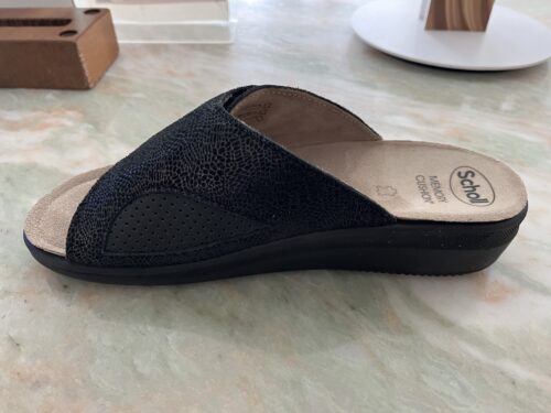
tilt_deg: -41.9
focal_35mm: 26
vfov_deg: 53.1
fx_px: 414
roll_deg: +0.2
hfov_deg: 67.3
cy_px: 206
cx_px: 276
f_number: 1.6
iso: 200
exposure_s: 1/60
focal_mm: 5.1
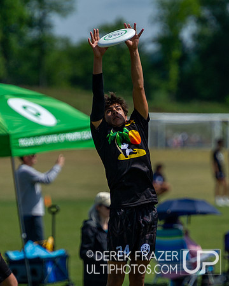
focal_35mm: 588
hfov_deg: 2.6
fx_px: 4978
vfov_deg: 3.3
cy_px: 215
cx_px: 117
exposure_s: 1/4000
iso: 320
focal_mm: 260
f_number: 4
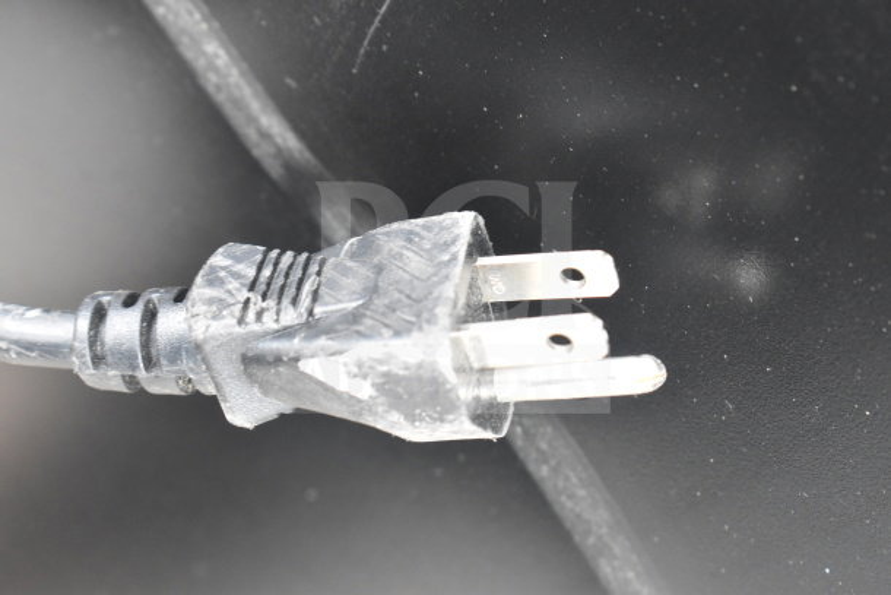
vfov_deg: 16.6
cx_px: 446
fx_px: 2042
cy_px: 298
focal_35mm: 82
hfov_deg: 24.6
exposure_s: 1/100
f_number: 5.6
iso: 3600
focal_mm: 55
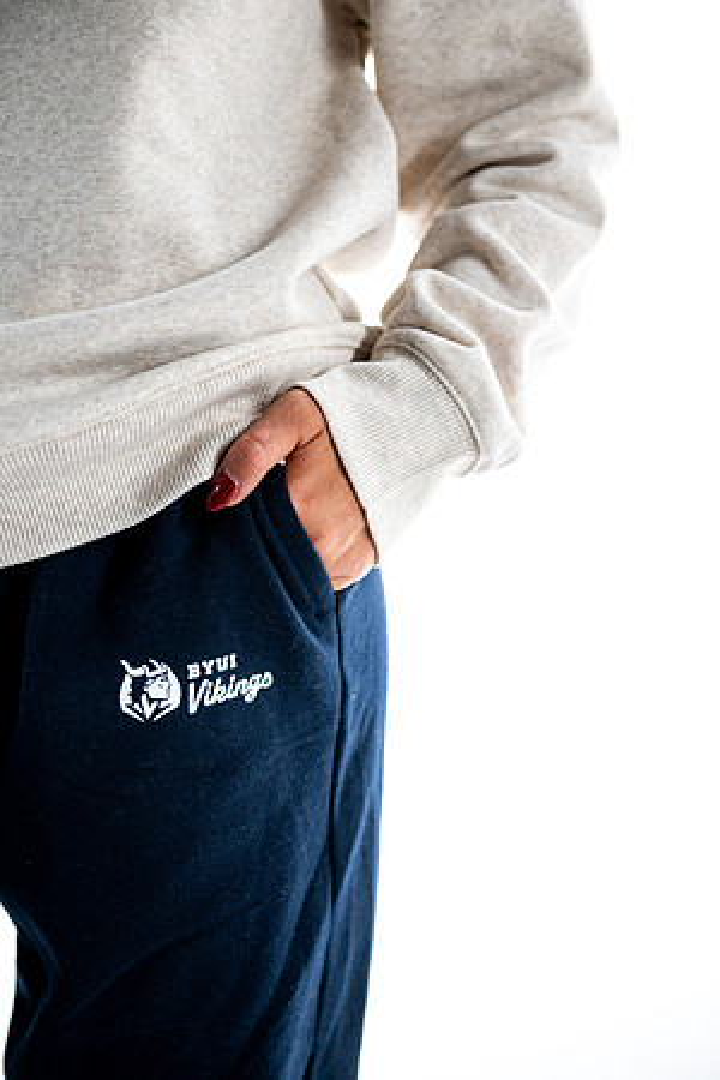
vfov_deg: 34.5
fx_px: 1740
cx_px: 360
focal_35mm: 58
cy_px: 540
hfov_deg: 23.4
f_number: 3.5
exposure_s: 1/160
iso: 640
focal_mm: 58
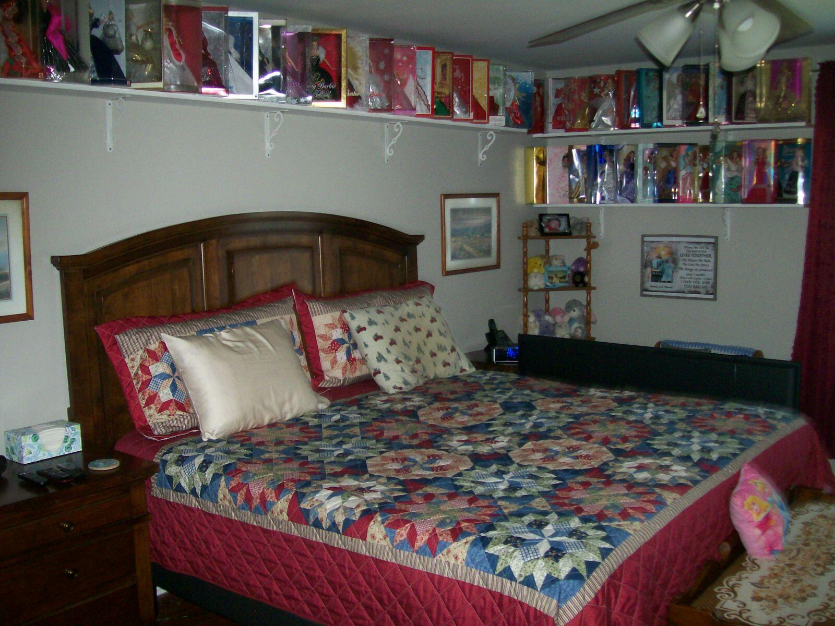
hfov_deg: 51.4
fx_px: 868
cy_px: 313
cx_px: 418
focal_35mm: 36
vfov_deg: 39.7
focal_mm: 6
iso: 140
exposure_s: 1/64
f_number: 2.7
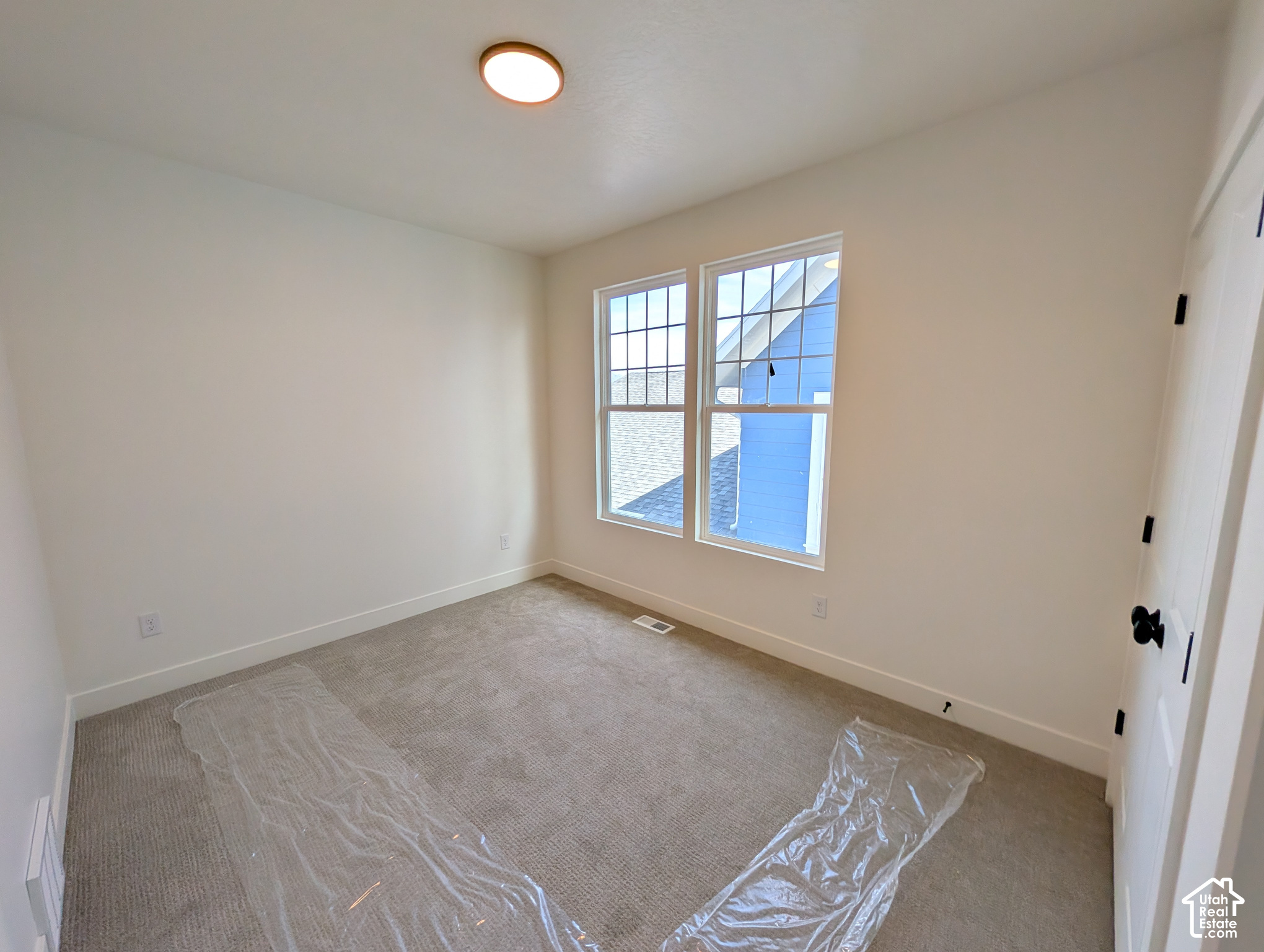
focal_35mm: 12
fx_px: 439
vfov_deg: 94.6
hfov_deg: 110.5
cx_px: 632
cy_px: 476
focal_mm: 2.02
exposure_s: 1/861
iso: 93
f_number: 1.7
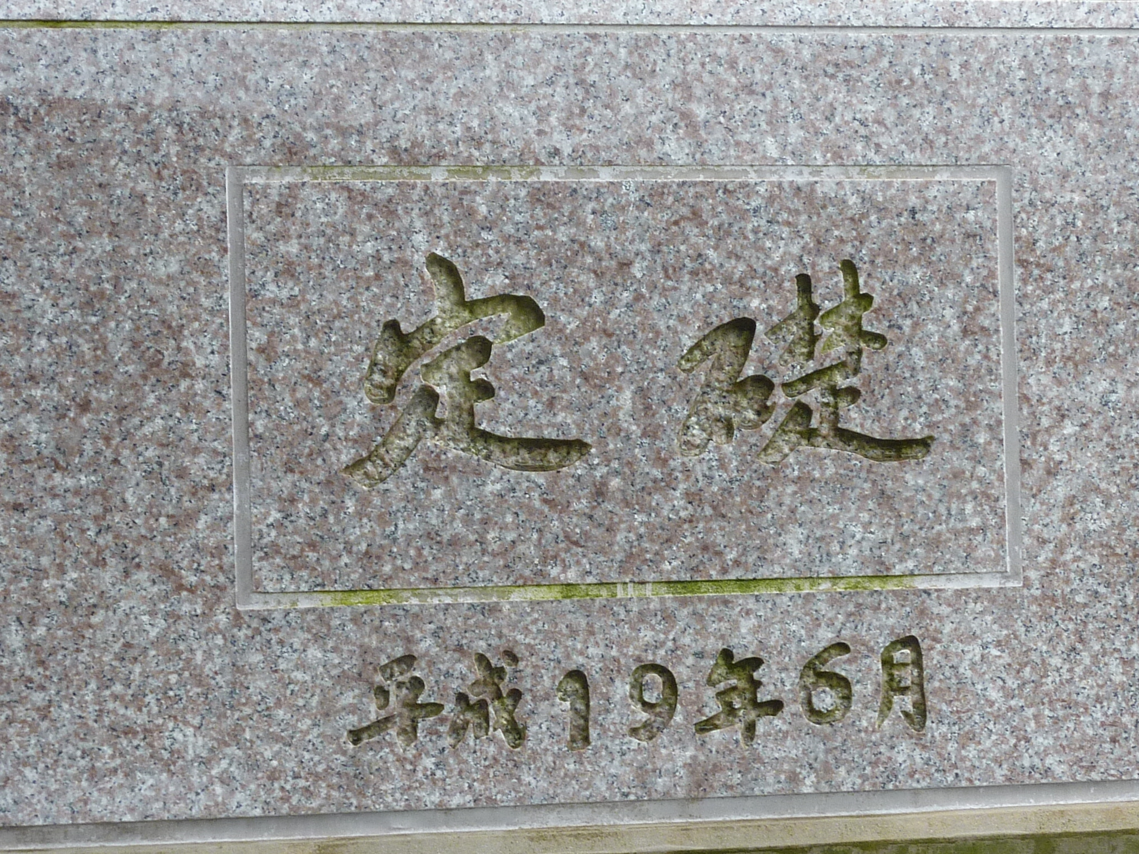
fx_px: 3718
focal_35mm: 113
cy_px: 427
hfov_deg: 17.4
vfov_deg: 13.1
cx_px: 570
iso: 80
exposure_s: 1/40
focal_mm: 10.3
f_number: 4
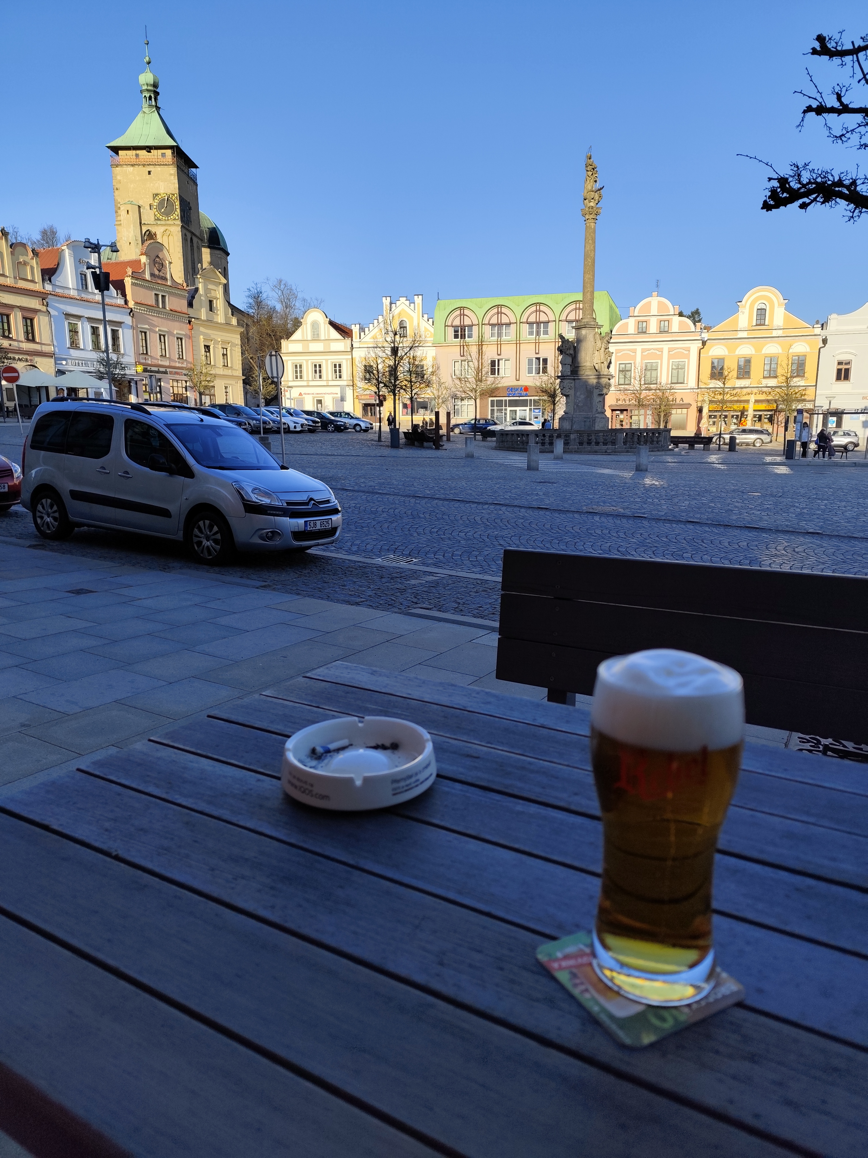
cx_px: 434
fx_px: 769
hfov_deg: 58.9
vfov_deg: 73.9
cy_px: 579
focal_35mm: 23
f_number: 1.65
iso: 50
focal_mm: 6.19
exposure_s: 1/886
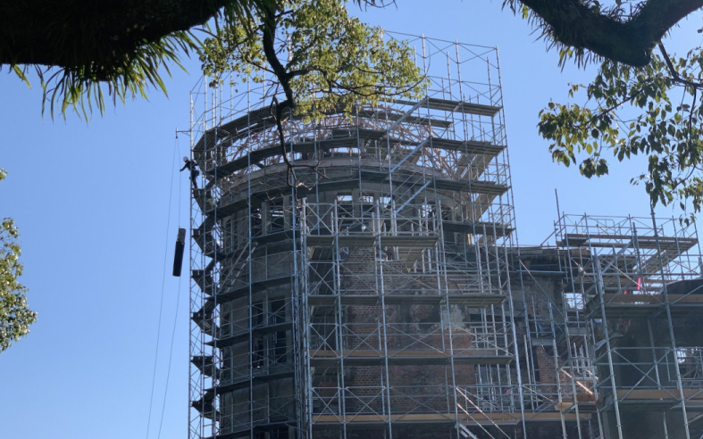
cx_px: 349
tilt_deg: +21.3
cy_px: 250
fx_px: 1073
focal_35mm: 56
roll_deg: +1.8
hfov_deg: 36.3
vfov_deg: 23.1
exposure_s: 1/940
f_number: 2.4
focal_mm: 6
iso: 16
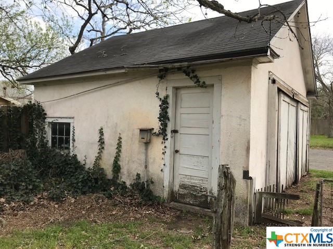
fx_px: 269
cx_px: 166
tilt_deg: -0.3
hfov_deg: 63.4
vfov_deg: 49.7
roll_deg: -0.9
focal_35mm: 28
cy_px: 124
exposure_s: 1/929
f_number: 1.8
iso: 20
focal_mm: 3.99
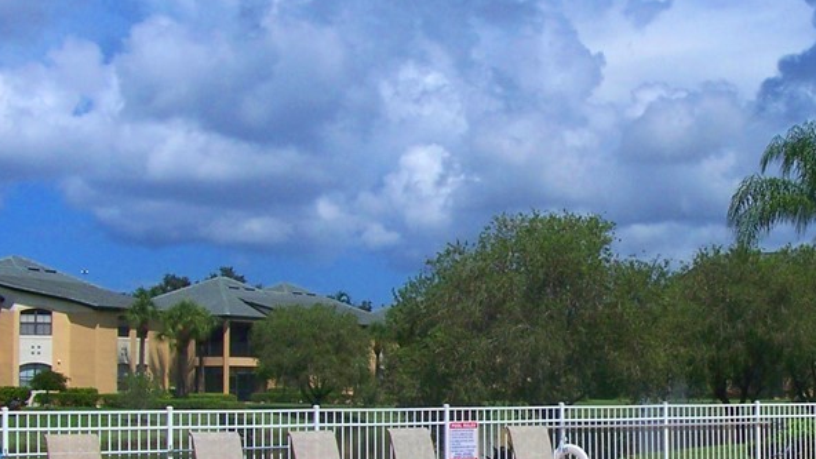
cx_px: 640
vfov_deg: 18.2
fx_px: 1428
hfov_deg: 31.2
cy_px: 342
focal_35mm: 66
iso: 80
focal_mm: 6
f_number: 5.6
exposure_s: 1/1000
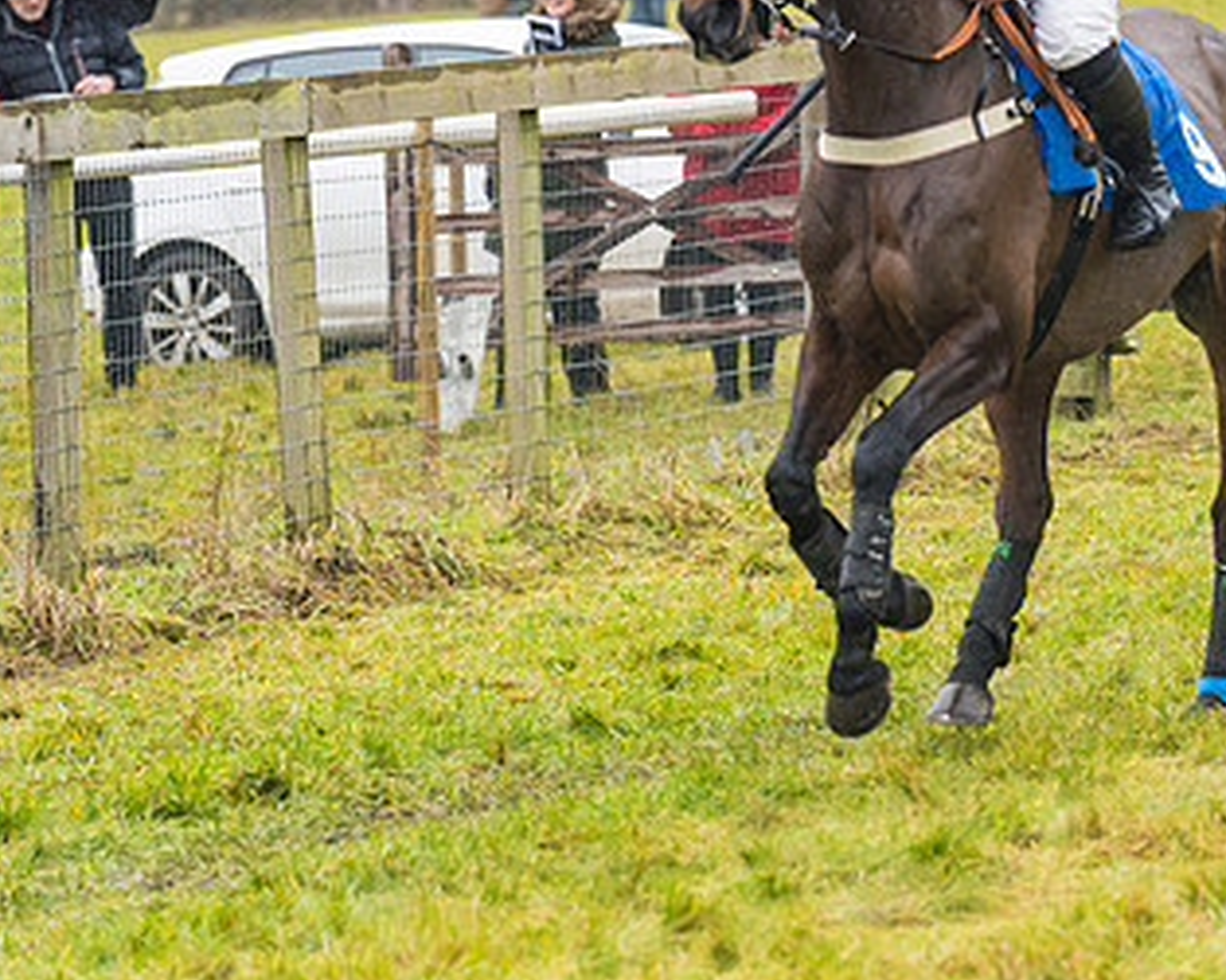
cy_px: 330
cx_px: 1035
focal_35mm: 289
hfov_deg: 6.7
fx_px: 10483
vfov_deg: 5.4
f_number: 4
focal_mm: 135
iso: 800
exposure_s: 1/1000
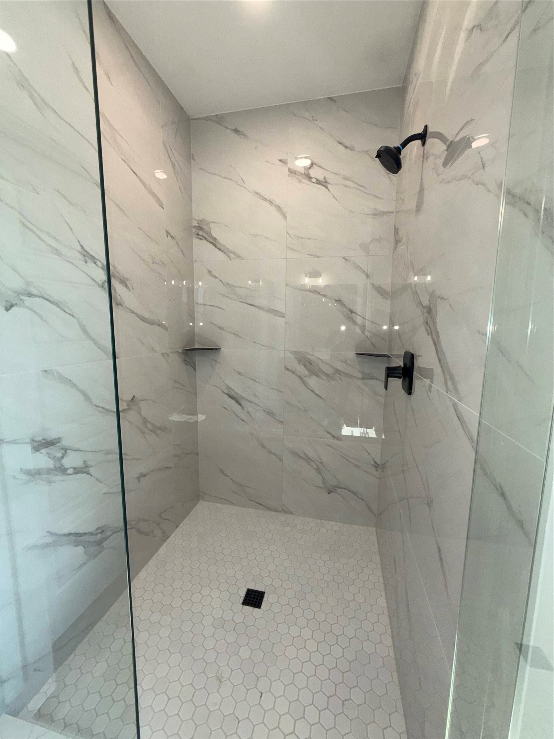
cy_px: 370
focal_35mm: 14
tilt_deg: -6.8
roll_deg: -1.9
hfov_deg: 85.7
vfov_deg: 102.1
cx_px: 277
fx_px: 299
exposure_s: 1/122
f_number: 2.2
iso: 64
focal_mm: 2.22
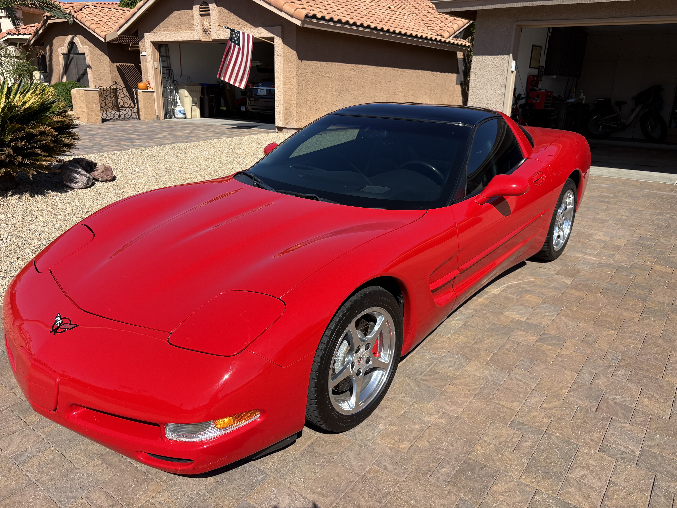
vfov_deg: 53.1
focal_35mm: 26
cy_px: 254
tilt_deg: -16.9
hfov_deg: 67.3
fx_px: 508
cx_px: 338
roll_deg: -1.1
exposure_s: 1/3623
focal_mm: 5.96
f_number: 1.6
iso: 50
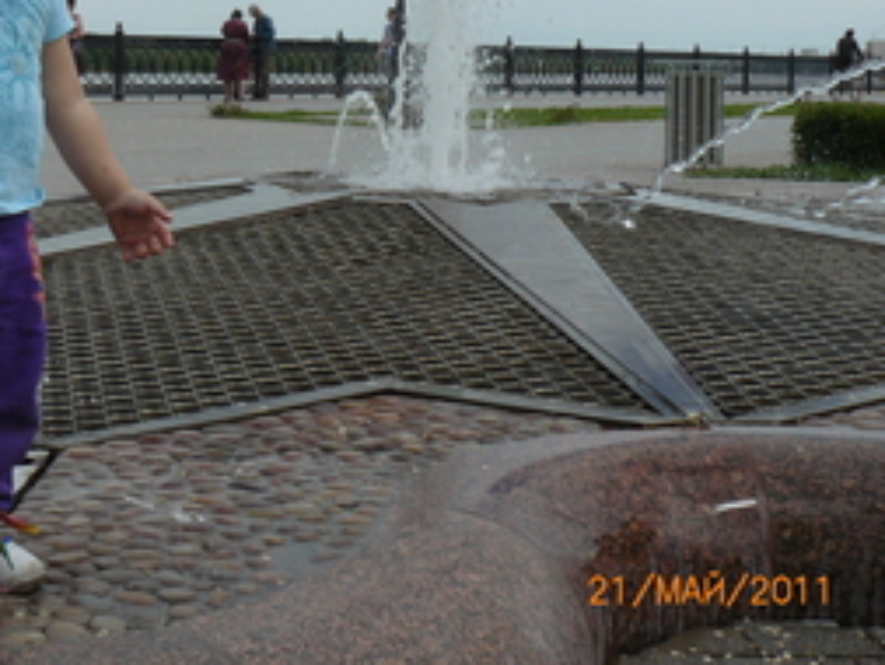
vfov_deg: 22.6
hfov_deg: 29.4
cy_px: 116
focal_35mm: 64
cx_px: 147
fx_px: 1637
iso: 100
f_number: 6.3
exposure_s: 1/400
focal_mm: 6
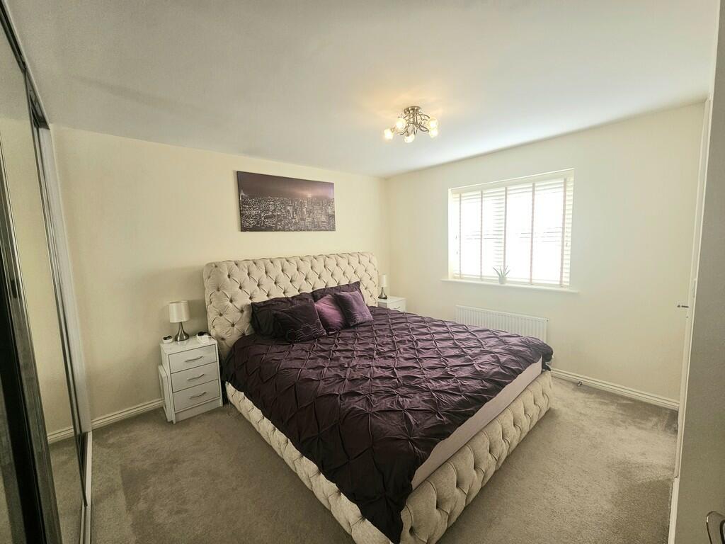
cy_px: 272
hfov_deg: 106.2
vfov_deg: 89.9
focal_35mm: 13
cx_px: 362
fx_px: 272
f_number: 2.2
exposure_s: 1/100
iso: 50
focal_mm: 2.2
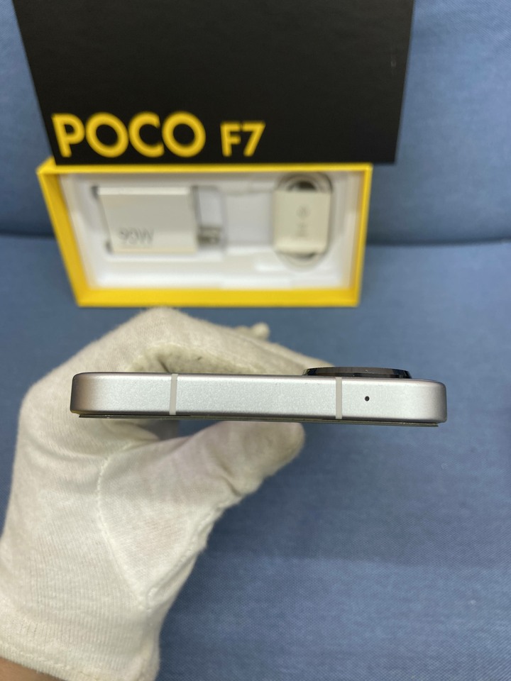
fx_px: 512
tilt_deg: -51.6
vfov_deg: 67.3
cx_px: 256
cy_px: 340
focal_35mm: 26
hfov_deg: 53.1
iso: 64
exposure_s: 1/60
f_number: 1.8
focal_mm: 4.25
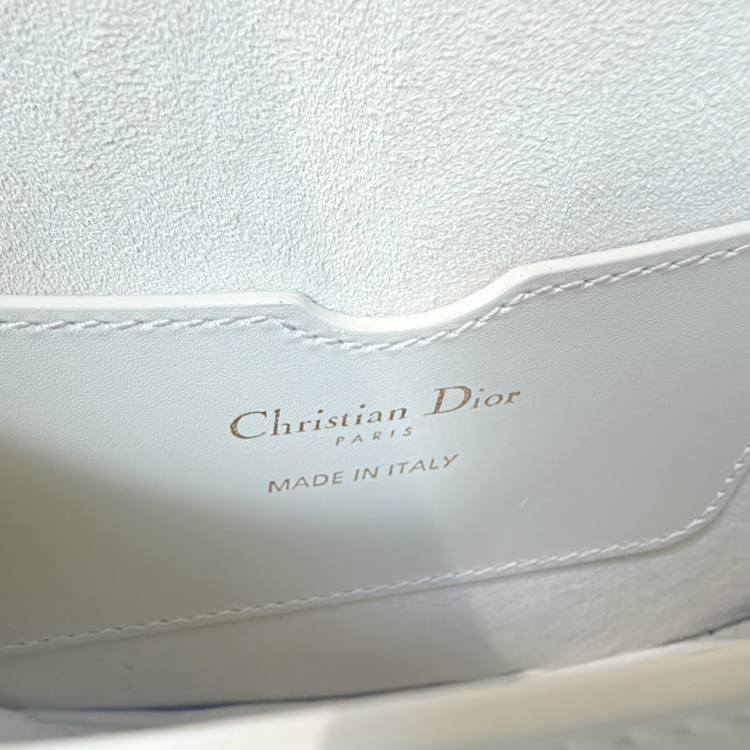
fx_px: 858
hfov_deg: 46.9
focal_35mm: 35
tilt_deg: -63.2
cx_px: 297
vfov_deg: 47.2
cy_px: 392
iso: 125
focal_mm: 2.22
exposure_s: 1/100
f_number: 2.2
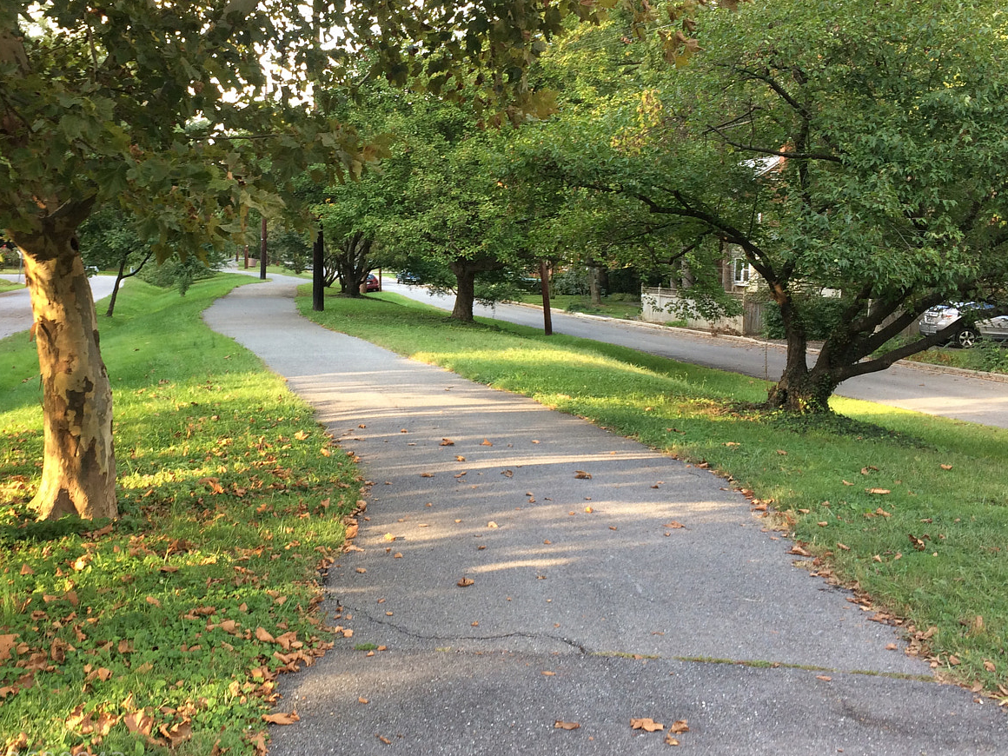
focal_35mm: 40
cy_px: 308
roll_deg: -0.2
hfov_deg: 46.3
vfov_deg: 35.9
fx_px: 1165
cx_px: 366
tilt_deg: -2.9
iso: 40
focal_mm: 4.15
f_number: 2.2
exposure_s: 1/60
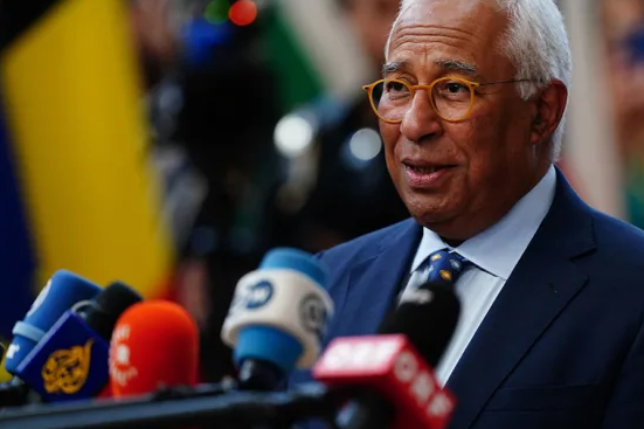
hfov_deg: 6.0
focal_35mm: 343
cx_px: 351
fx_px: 6134
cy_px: 212
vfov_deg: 4.0
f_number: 3.2
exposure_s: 1/640
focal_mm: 300
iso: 2500
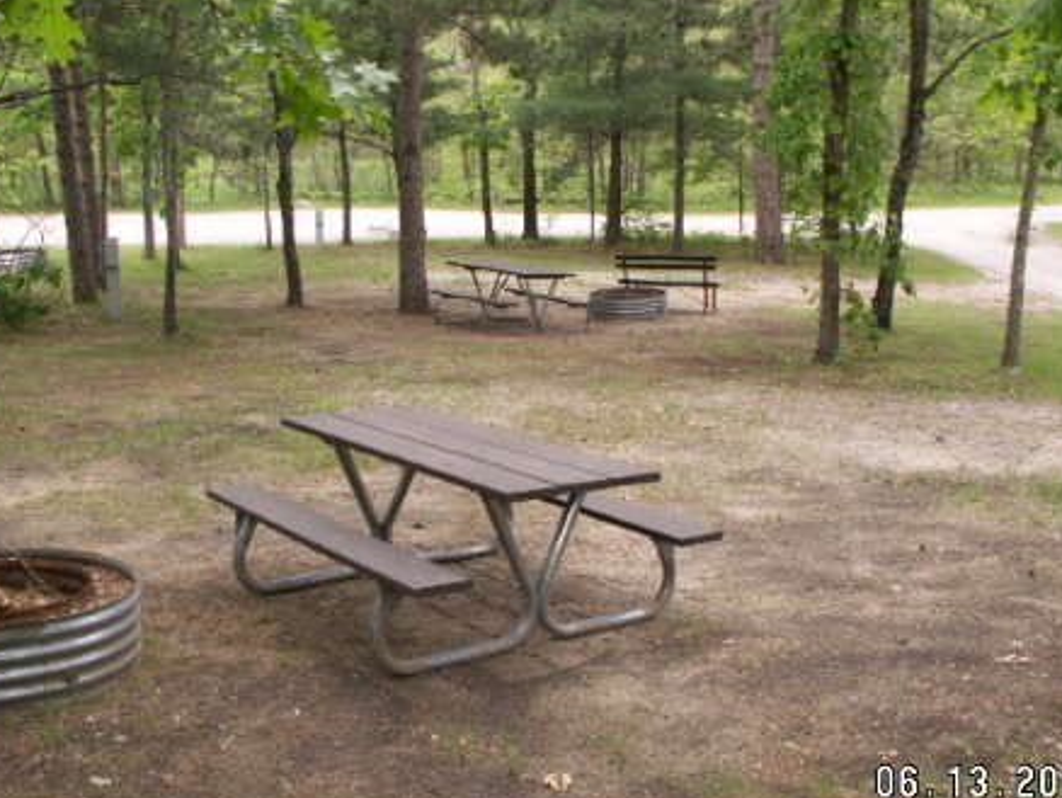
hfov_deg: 45.7
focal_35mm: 41
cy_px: 406
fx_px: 1259
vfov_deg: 35.2
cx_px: 588
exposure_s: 1/100
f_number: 4
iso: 50
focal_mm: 5.86
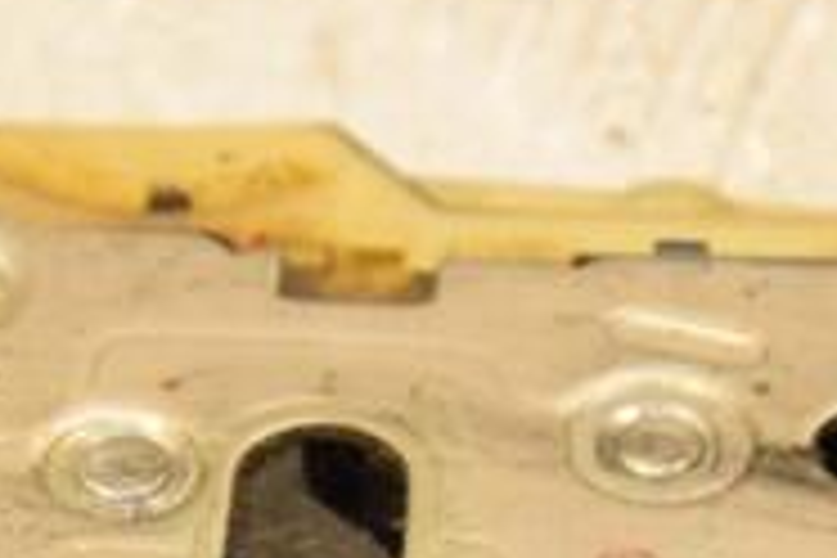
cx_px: 248
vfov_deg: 4.3
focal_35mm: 320
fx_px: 7439
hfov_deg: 6.4
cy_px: 616
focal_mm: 66
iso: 800
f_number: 6.3
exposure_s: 1/200
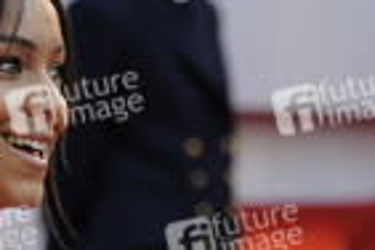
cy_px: 303
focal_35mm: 671
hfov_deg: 3.1
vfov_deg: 2.0
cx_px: 3
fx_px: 6989
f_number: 5.6
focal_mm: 210
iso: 640
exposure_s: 1/250
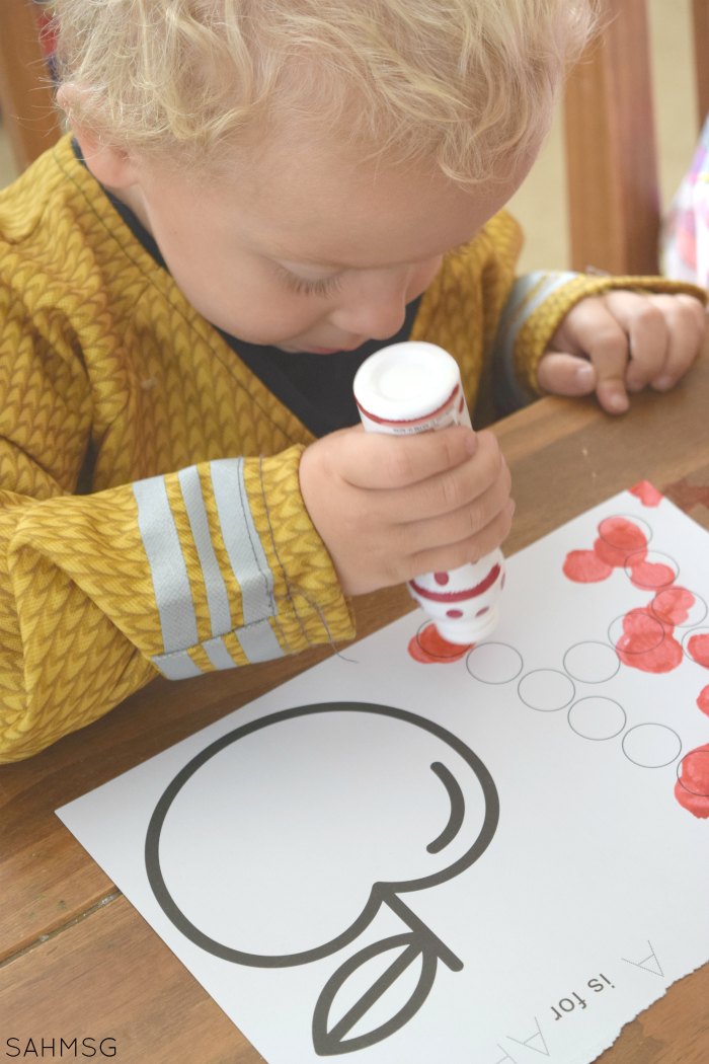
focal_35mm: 78
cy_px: 532
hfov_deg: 17.5
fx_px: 2304
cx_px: 354
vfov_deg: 26.0
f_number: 5.6
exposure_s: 1/100
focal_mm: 52
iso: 800
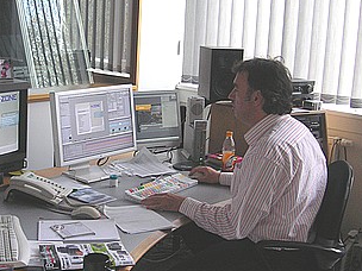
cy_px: 133
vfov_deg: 26.1
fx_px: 586
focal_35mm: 56
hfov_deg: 34.0
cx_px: 118
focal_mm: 6.1
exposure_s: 1/45
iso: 80
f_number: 2.8
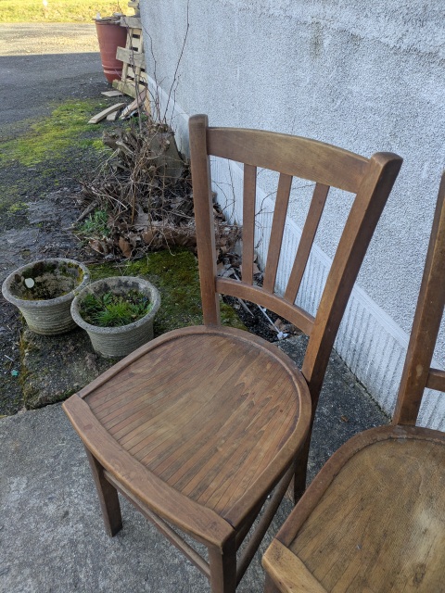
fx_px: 429
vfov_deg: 69.4
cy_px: 296
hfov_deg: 54.9
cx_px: 222
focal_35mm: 25
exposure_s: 1/300
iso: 60
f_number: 1.89
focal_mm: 5.43
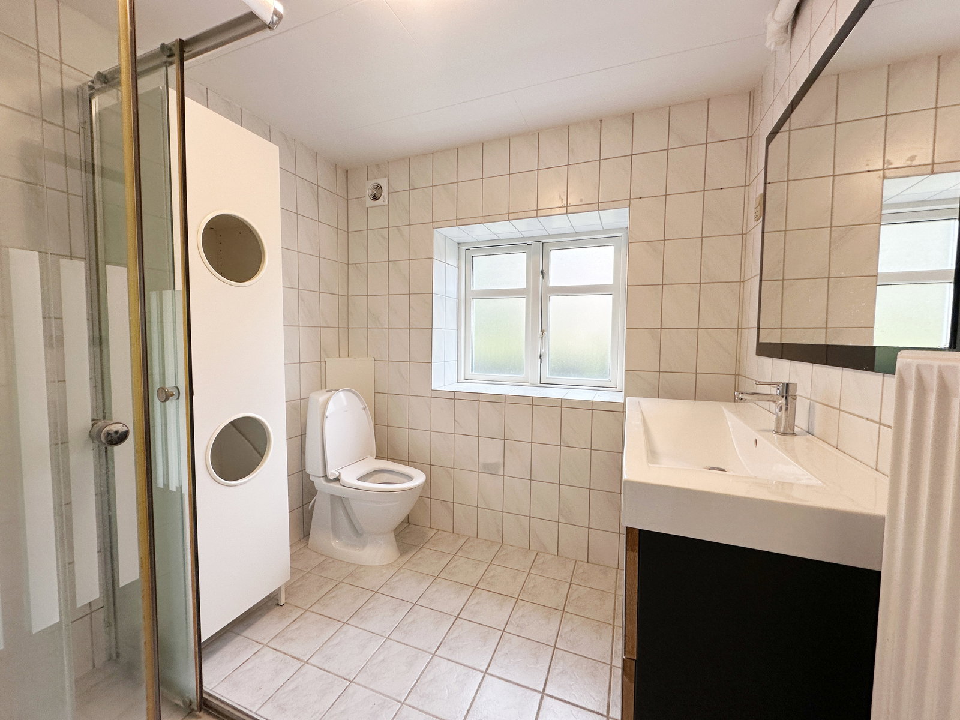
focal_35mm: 14
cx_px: 480
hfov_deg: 102.1
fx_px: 388
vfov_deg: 85.7
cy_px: 360
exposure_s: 1/100
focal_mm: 2.22
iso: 80
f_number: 2.2
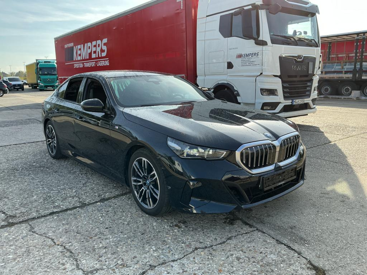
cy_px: 138
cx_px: 184
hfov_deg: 61.7
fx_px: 307
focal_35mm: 29
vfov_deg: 48.2
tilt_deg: -9.3
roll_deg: +0.3
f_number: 1.8
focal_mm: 3
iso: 25
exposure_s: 1/666
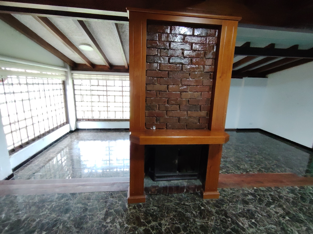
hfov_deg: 91.0
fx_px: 154
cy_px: 117
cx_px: 156
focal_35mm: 17
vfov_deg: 74.7
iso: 612
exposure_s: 1/20
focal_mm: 1.43
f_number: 2.2
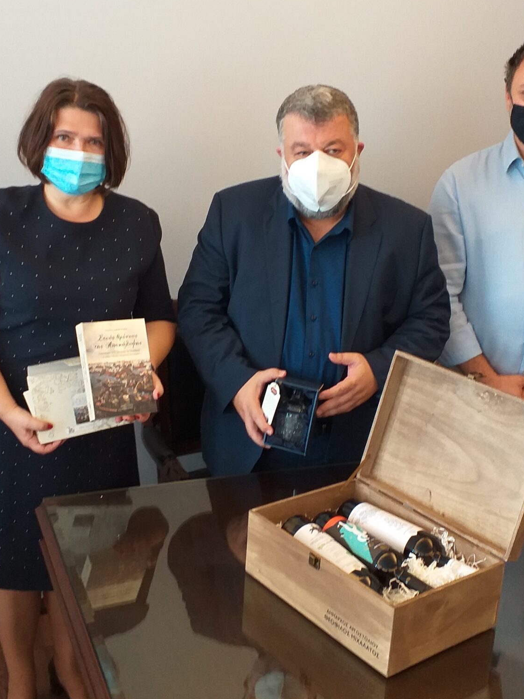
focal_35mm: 46
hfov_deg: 31.5
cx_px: 247
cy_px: 321
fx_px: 929
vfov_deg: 41.2
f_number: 1.9
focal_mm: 3.6
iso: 160
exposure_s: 1/33
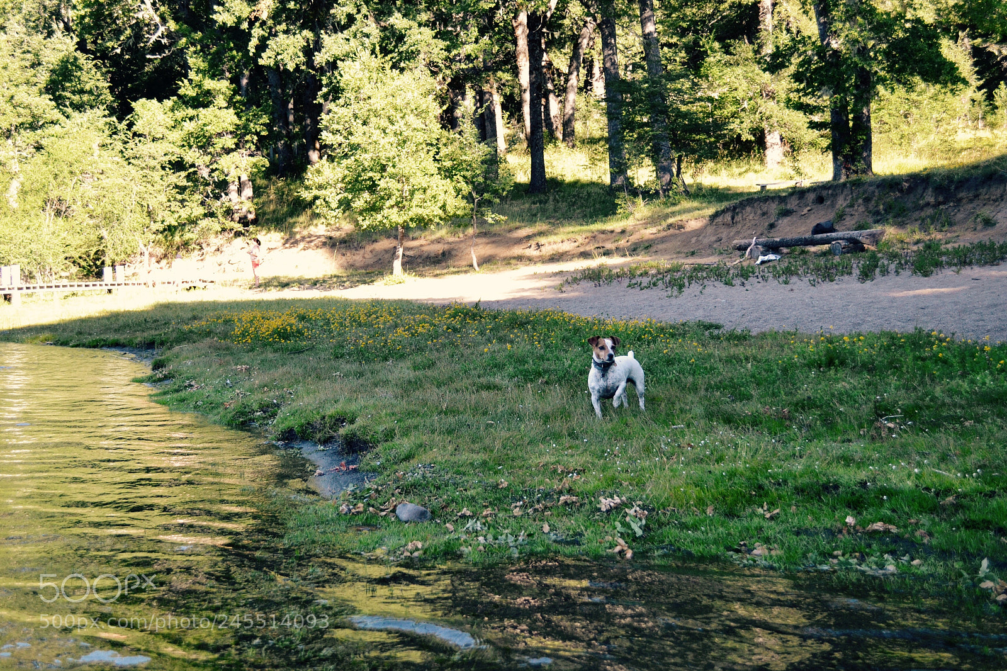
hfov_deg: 46.4
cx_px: 504
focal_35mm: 42
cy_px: 336
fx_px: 1175
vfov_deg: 31.9
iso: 720
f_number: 4.5
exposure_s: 1/500
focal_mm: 28
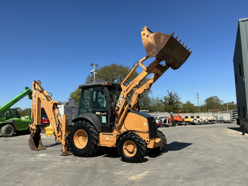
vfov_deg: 49.7
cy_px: 93
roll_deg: +0.2
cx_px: 124
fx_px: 201
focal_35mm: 28
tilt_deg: +8.2
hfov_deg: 63.4
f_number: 1.8
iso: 25
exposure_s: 1/2227
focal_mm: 3
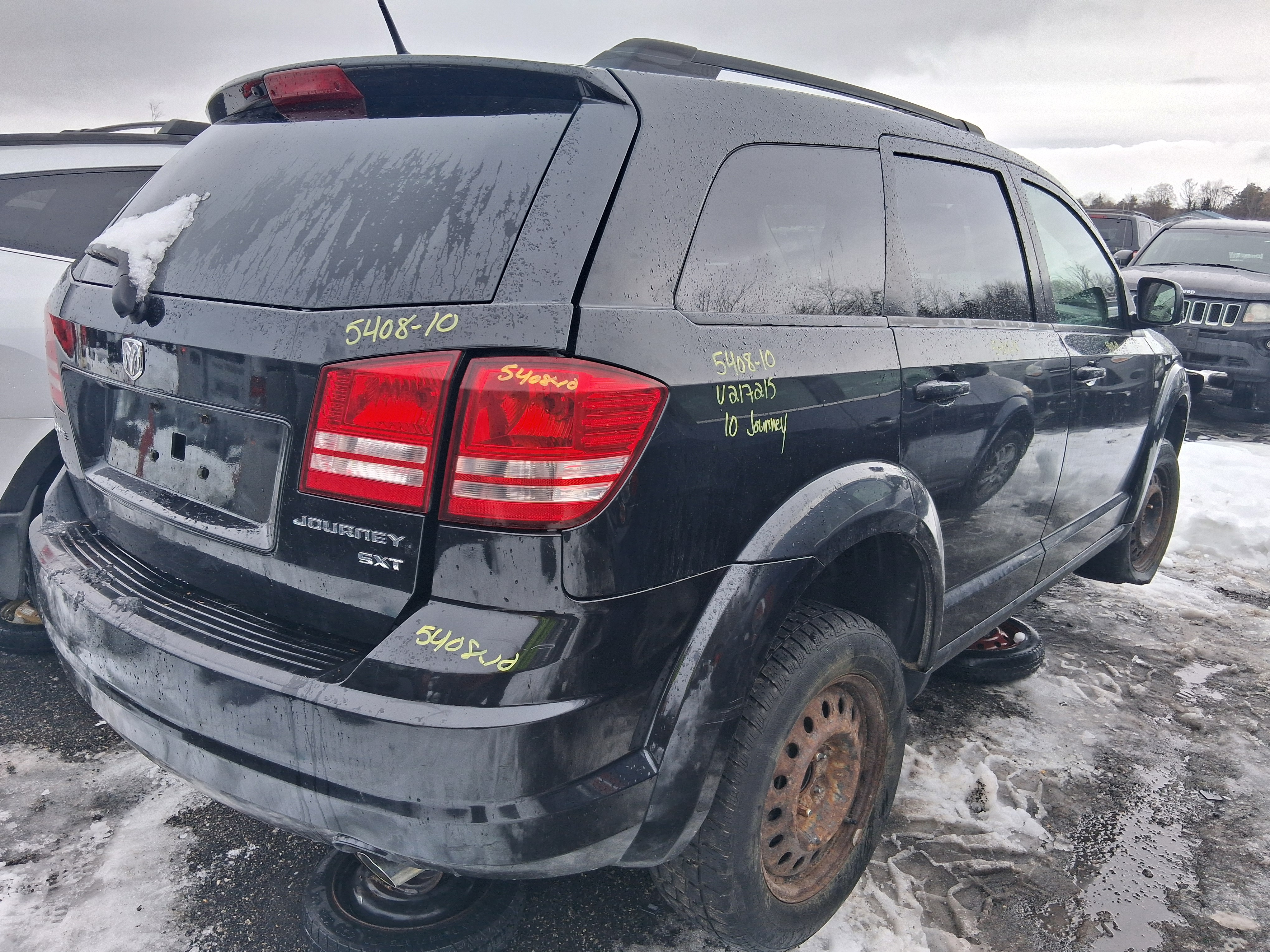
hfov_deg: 67.3
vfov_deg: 53.1
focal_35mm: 26
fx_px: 954
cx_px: 635
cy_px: 476
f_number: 1.8
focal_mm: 3.98
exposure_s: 1/120
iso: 64
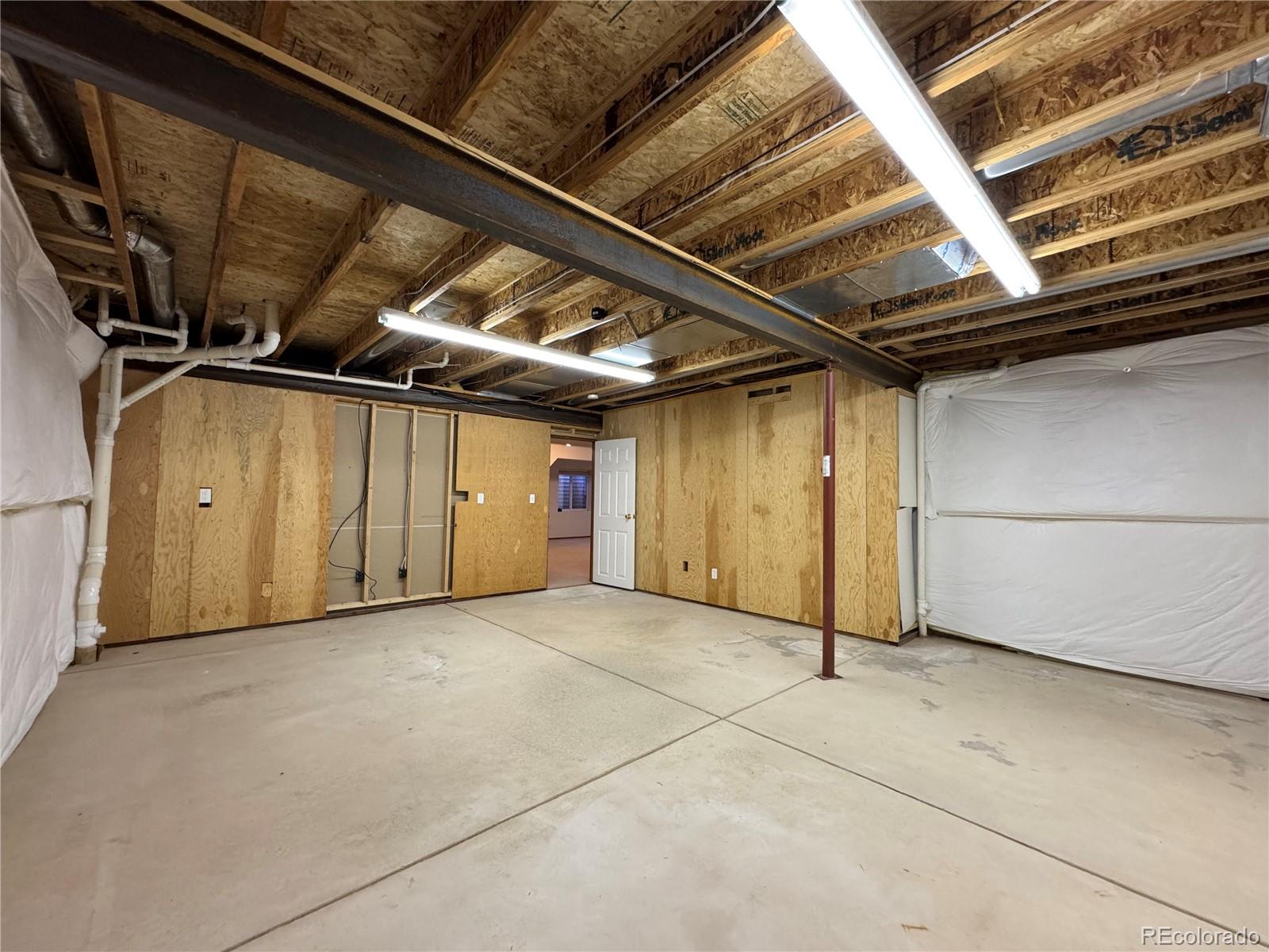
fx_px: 513
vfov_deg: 85.7
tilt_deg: +2.5
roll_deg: -1.0
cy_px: 476
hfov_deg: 102.1
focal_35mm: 14
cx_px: 634
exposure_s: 1/60
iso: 320
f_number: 2.2
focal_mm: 2.22
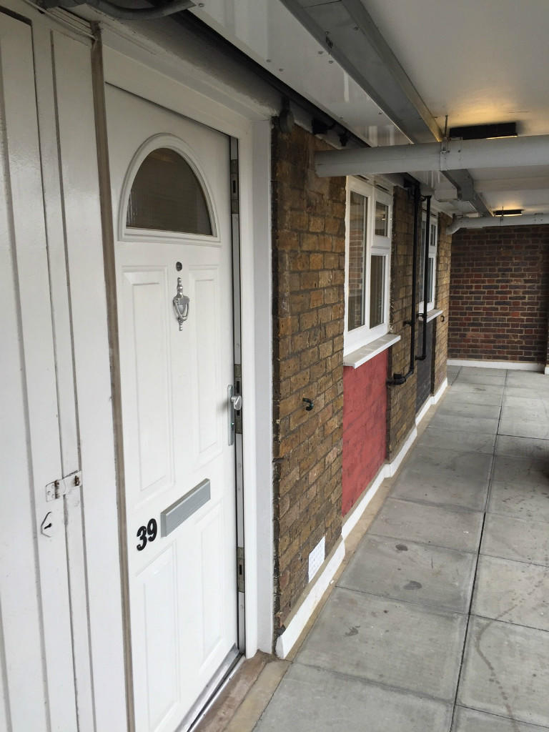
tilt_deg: -9.1
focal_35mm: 29
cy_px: 366
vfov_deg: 61.7
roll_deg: +0.7
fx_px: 613
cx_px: 274
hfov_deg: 48.2
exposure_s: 1/103
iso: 32
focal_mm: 4.15
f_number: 2.2
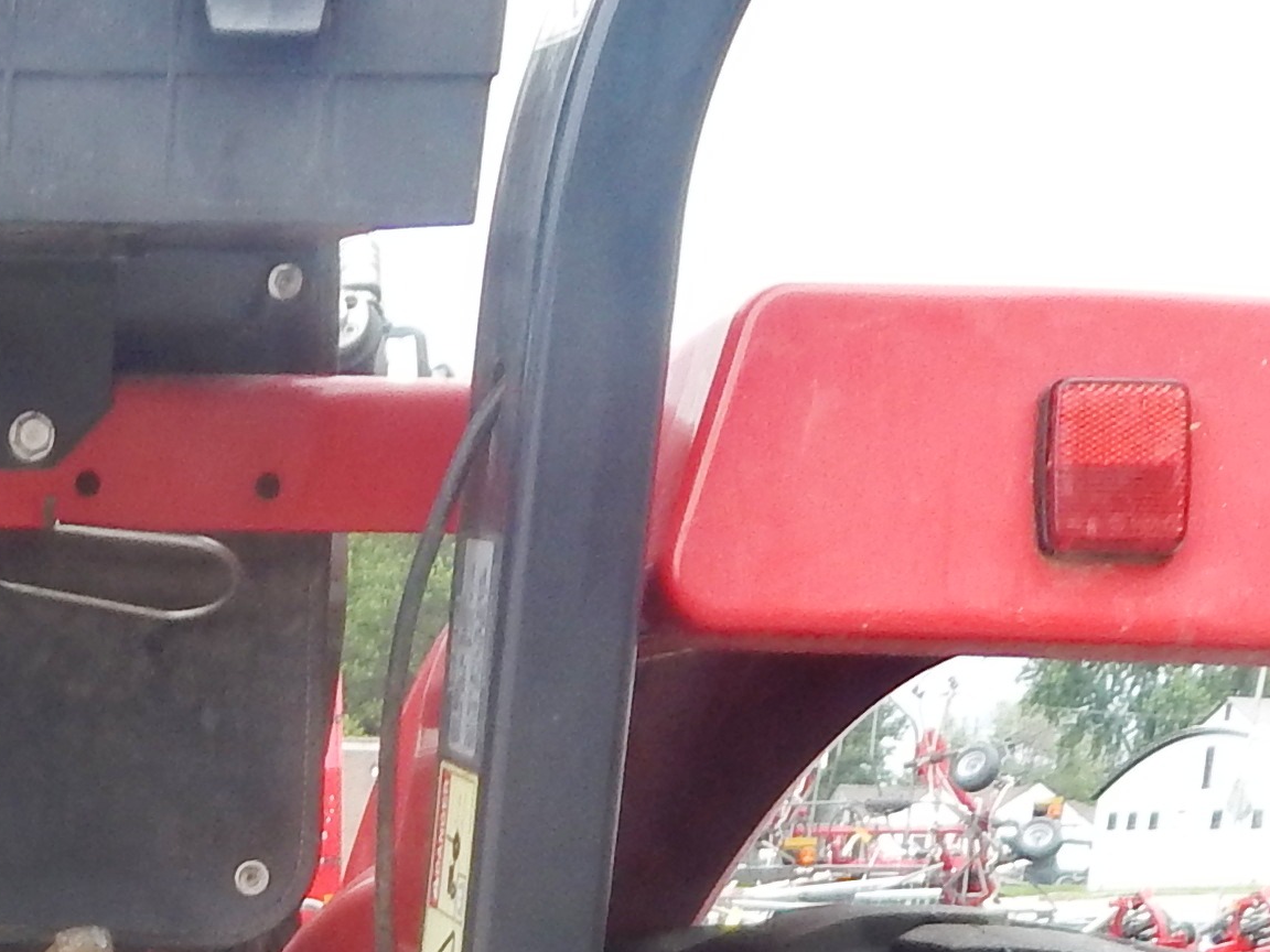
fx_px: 3229
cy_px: 1719
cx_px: -281
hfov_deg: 20.7
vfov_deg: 14.7
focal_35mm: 88
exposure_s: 1/80
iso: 125
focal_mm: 4
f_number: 3
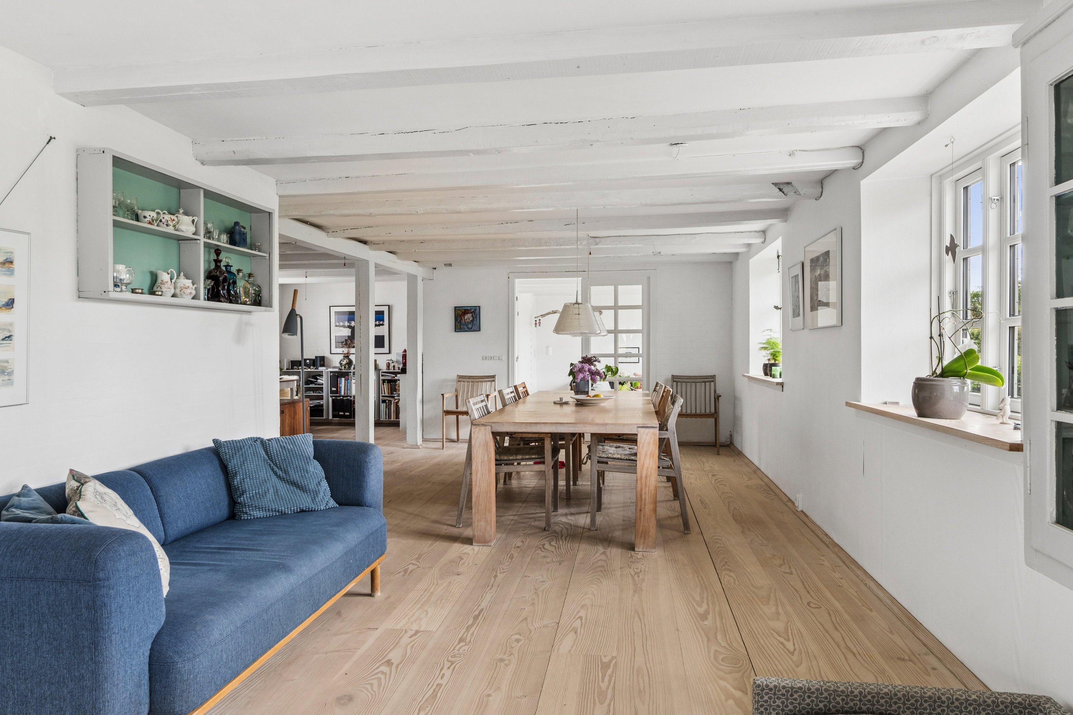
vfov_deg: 56.1
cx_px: 536
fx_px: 671
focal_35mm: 22
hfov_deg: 77.3
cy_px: 358
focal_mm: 15
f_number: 8
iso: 200
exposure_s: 1/20
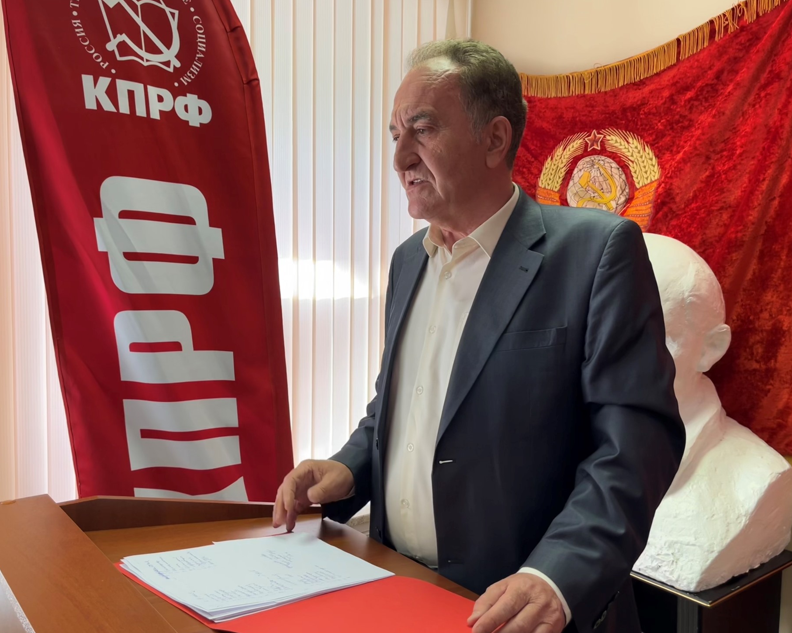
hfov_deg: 62.2
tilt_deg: -5.3
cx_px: 414
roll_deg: -1.0
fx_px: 656
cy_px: 313
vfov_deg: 51.5
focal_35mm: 28
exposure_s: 1/100
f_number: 1.6
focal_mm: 5.1
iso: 80
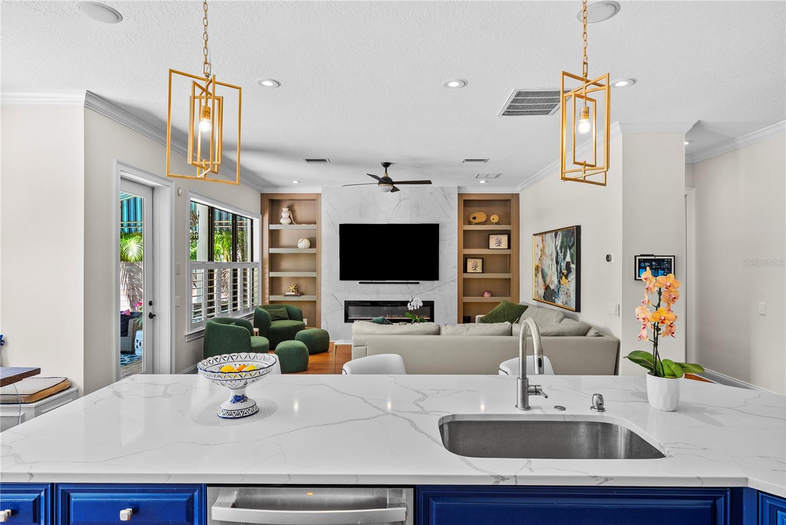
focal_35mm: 20
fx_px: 437
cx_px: 393
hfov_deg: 84.0
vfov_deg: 62.0
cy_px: 262
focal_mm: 20
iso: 640
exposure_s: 1/10
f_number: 8
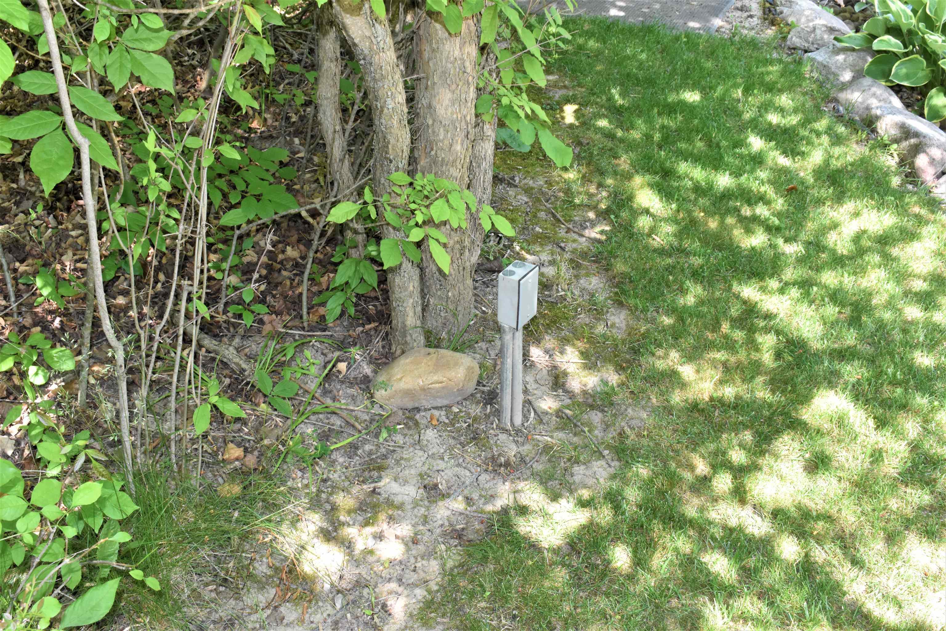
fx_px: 1064
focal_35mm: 40
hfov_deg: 47.9
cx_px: 473
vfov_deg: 33.0
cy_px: 316
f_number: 16
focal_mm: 27
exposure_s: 1/60
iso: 2000
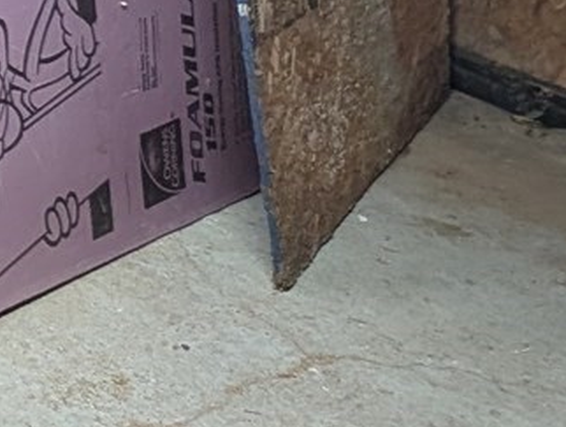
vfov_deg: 18.9
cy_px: -11
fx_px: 1245
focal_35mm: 76
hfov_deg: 18.4
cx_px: -519
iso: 242
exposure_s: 1/30
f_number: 1.95
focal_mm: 2.23
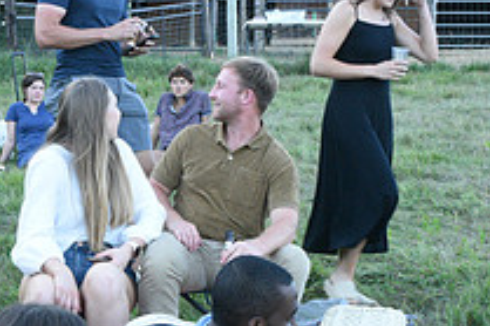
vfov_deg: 15.8
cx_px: 122
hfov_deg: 23.4
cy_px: 210
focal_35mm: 86
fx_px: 1170
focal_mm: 31
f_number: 22
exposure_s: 1/80
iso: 4500
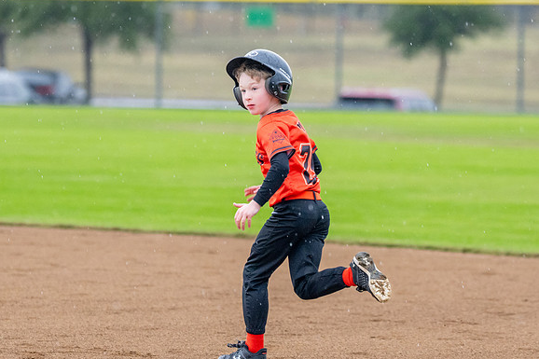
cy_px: 164
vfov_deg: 4.9
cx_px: 255
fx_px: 4161
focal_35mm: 278
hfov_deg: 7.4
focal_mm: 140
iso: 1600
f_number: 2.8
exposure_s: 1/1000
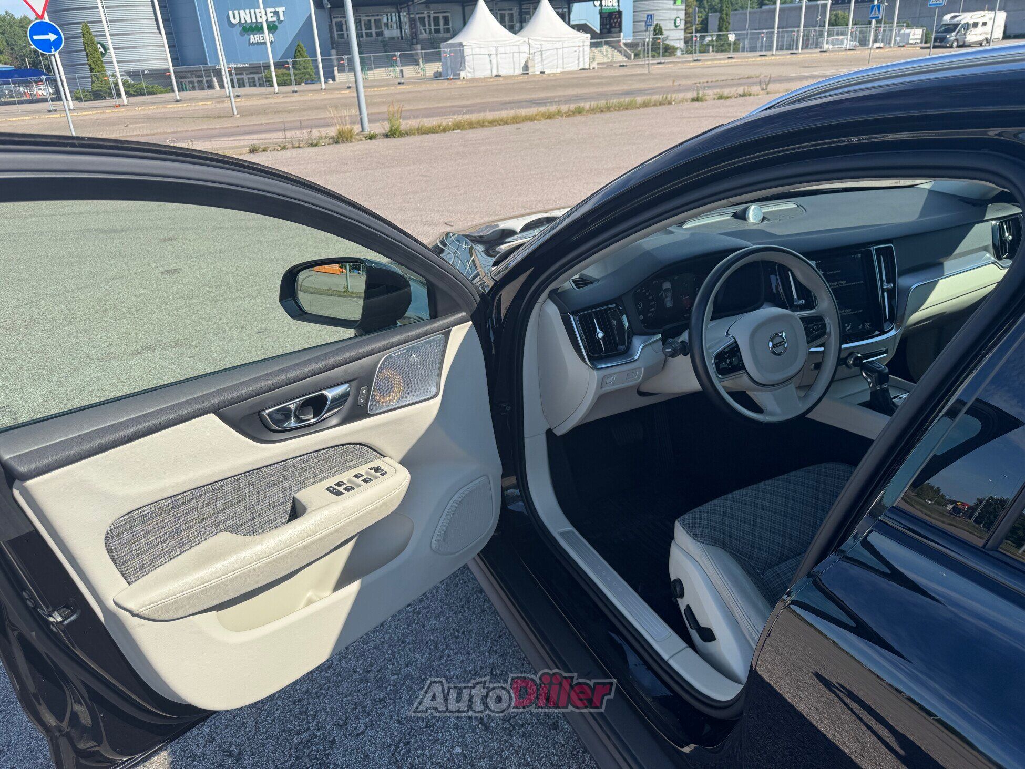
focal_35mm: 24
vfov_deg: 56.8
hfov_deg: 71.6
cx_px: 512
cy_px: 384
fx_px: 711
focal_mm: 6.76
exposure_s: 1/2604
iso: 80
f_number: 1.78
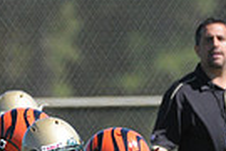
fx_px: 12140
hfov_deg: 1.1
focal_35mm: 1934
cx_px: -17
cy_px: 247
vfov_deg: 0.7
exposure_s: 1/3200
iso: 640
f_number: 4
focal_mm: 300
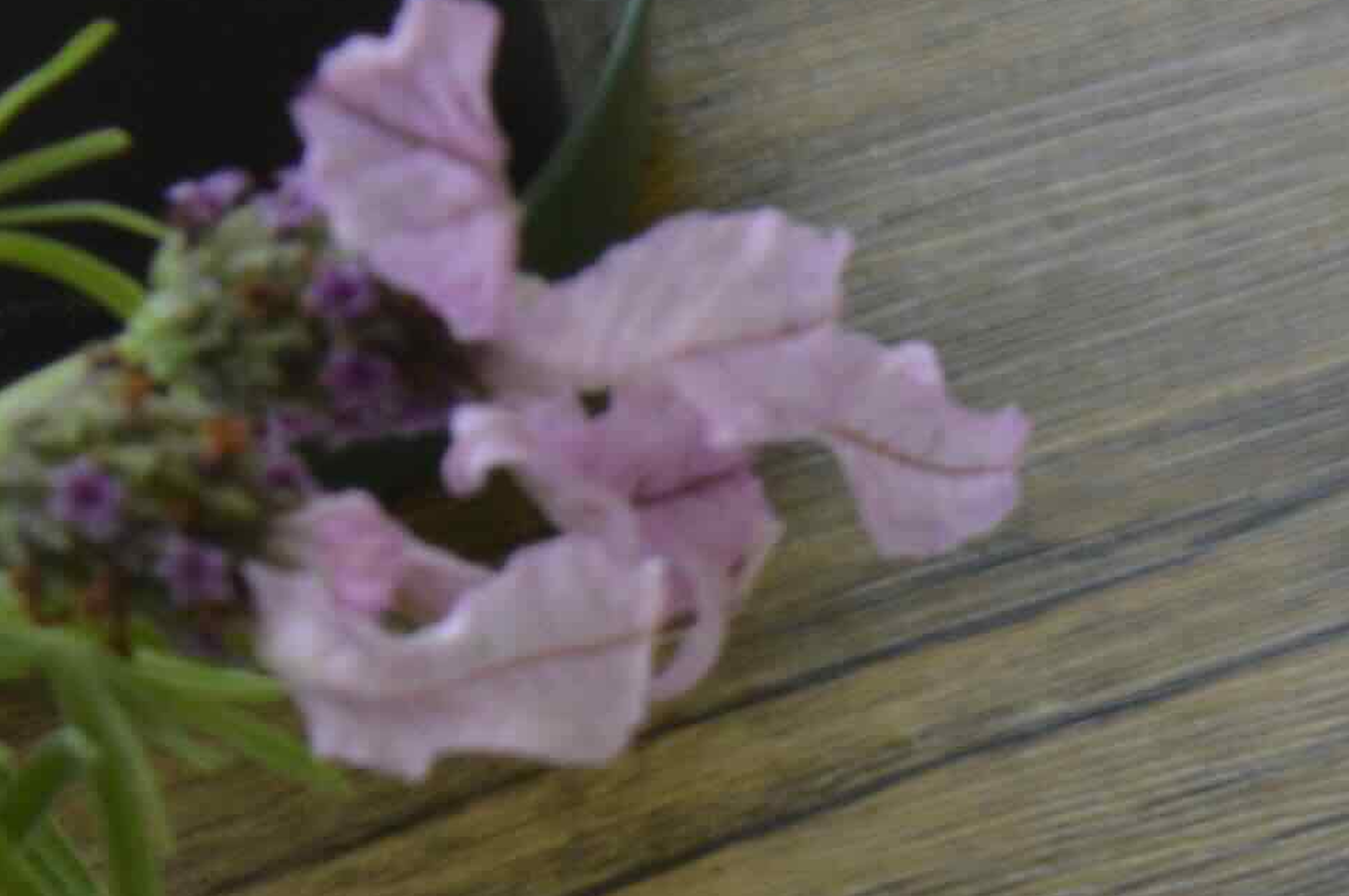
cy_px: 2073
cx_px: 2550
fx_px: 6365
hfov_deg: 11.1
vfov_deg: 7.6
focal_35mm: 170
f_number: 5.6
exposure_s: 1/40
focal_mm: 24
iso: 400
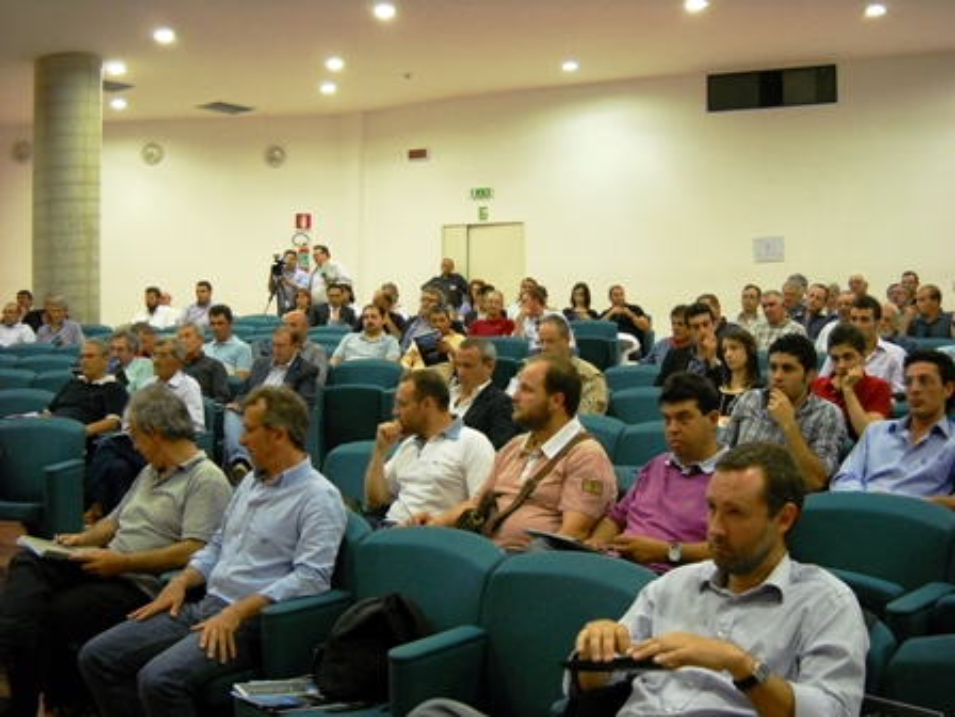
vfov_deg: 35.1
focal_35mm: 41
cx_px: 478
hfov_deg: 45.8
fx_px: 1131
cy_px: 358
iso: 400
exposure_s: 1/14
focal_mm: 6.72
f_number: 3.1
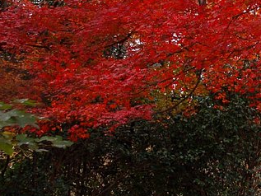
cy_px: -2
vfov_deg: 11.7
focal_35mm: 126
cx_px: 420
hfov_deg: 14.4
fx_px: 947
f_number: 5.6
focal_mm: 27
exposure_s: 1/125
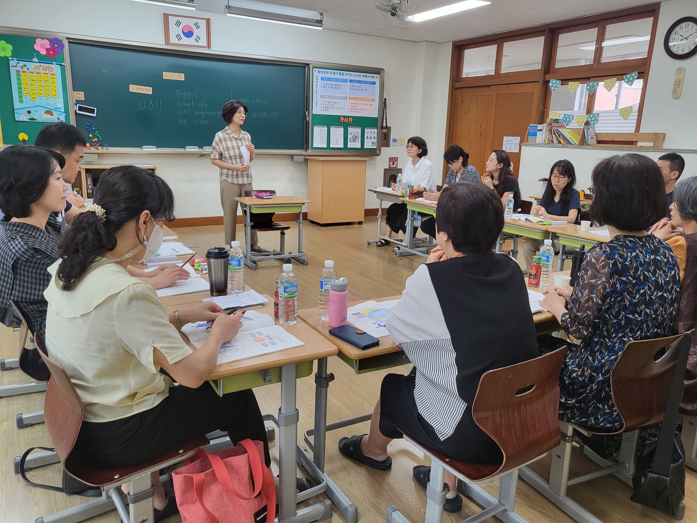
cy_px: 262
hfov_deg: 67.3
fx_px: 524
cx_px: 348
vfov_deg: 53.1
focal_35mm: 26
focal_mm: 4.25
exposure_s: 1/120
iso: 160
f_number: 1.8
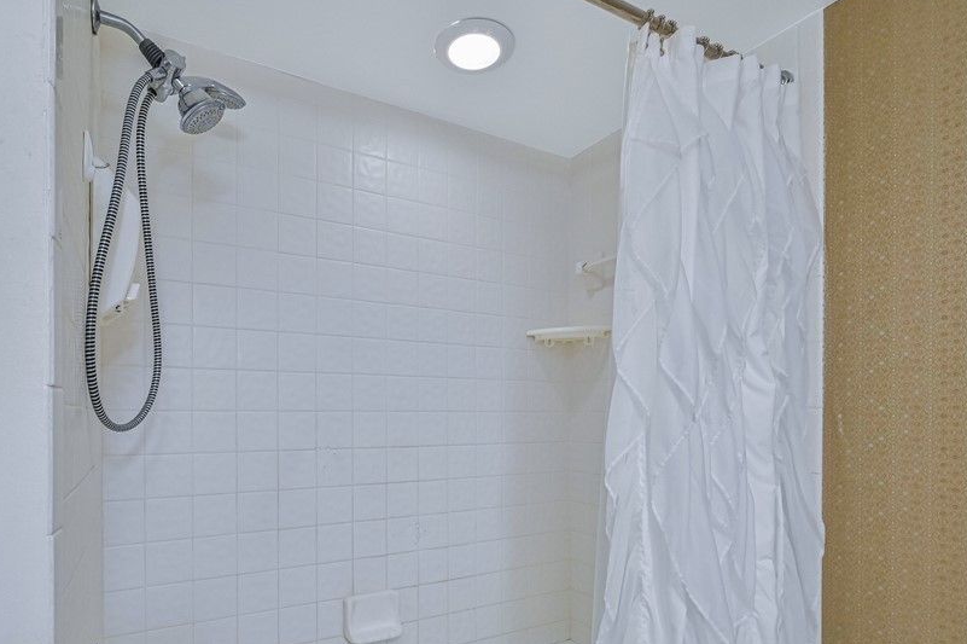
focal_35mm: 19
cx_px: 409
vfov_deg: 62.9
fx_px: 510
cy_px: 427
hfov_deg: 86.3
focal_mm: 14
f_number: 6.3
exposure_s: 1/160
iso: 800
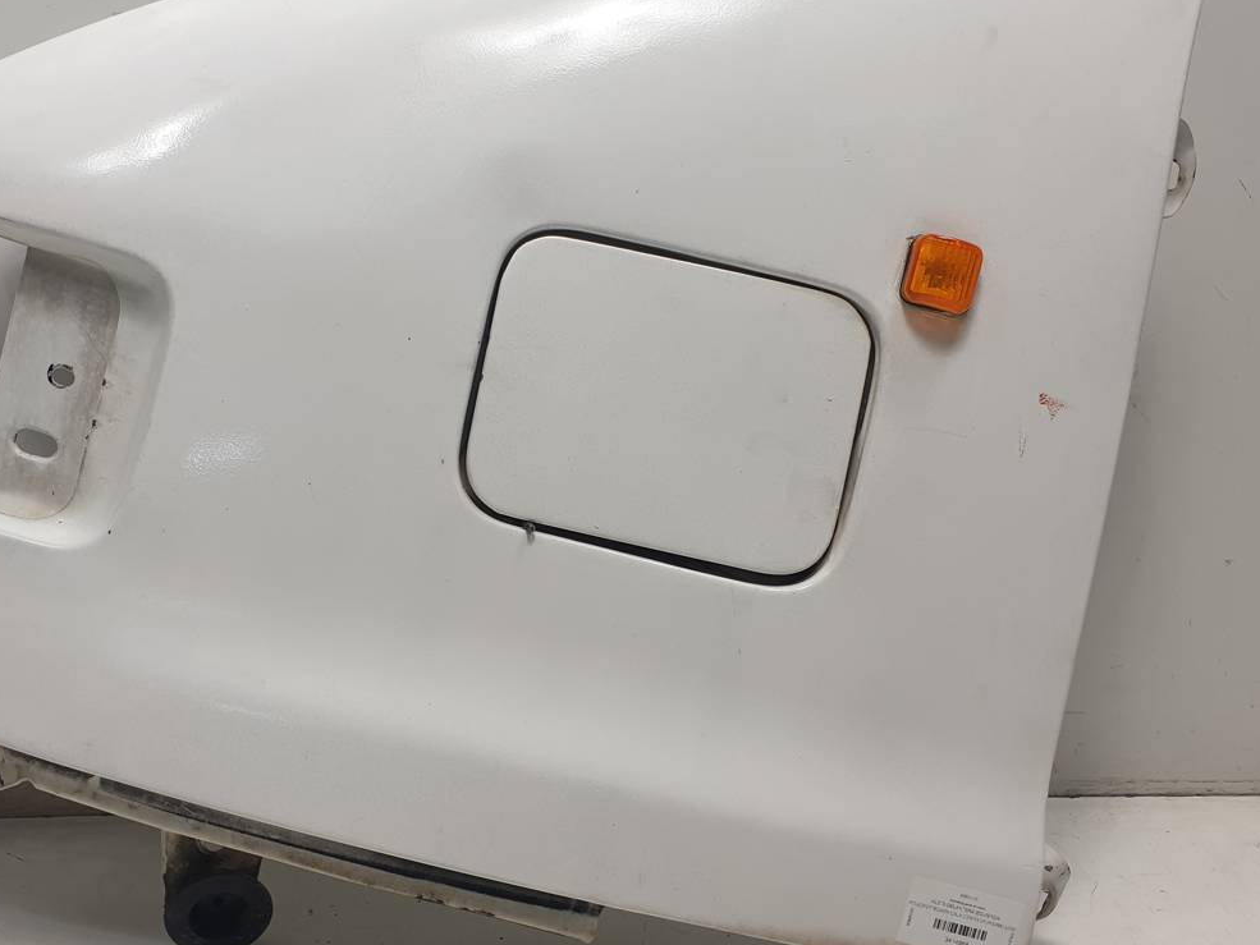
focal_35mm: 38
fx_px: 1383
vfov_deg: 37.7
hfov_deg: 48.3
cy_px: 439
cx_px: 435
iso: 50
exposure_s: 1/100
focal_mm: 4.3
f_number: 2.4
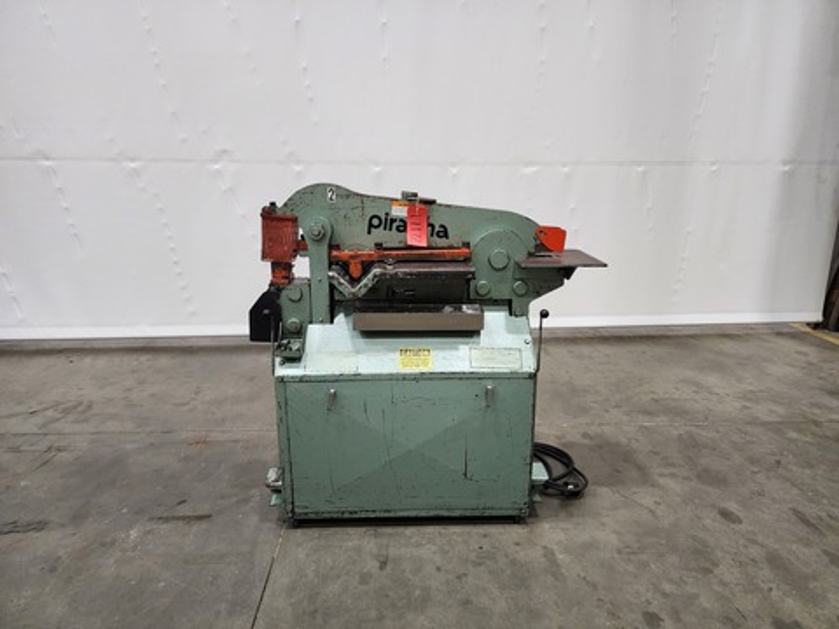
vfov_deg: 58.9
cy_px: 314
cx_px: 420
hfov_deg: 73.9
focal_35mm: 23
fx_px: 557
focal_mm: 6.4
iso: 640
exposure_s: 1/120
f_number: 1.8
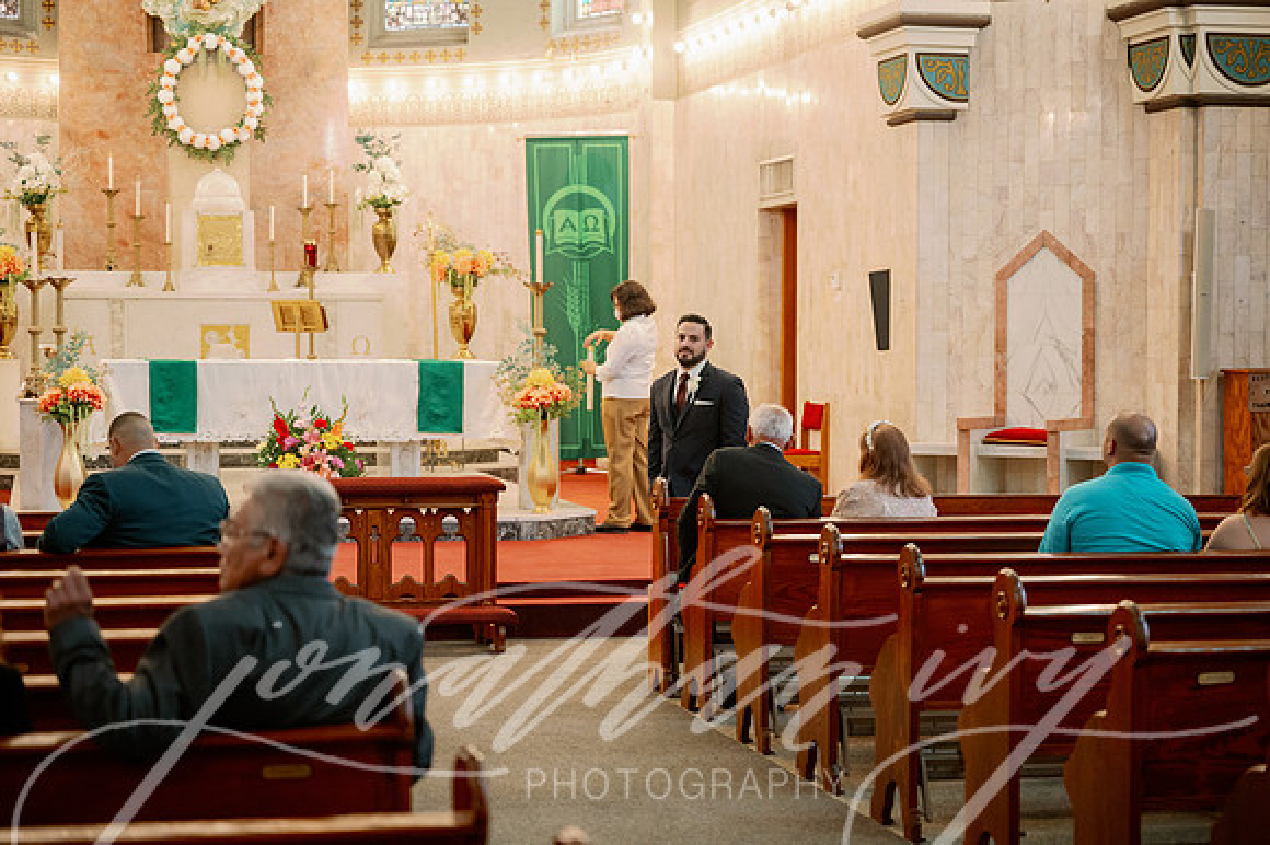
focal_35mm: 70
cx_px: 635
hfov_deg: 28.9
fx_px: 2468
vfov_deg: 19.4
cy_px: 422
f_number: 2.8
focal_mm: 70
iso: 2500
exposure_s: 1/250
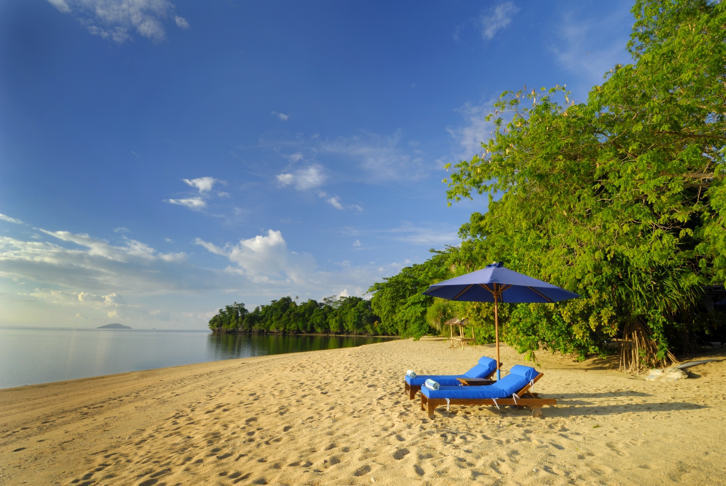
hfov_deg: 89.9
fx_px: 363
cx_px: 363
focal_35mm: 18
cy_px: 243
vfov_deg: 67.5
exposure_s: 1/50
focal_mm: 12
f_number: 8
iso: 100
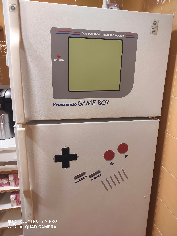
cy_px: 118
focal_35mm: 25
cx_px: 88
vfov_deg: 69.4
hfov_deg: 54.9
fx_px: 170
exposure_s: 1/33
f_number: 1.89
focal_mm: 5.43
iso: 801
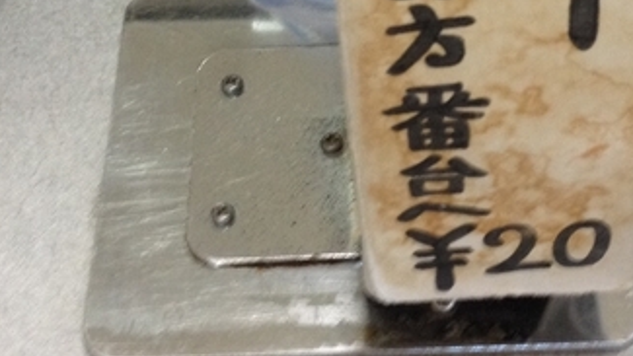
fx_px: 1578
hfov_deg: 22.5
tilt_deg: -48.6
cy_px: 6
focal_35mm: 94
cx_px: 458
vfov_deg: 12.7
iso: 160
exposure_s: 1/20
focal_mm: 4.28
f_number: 2.4
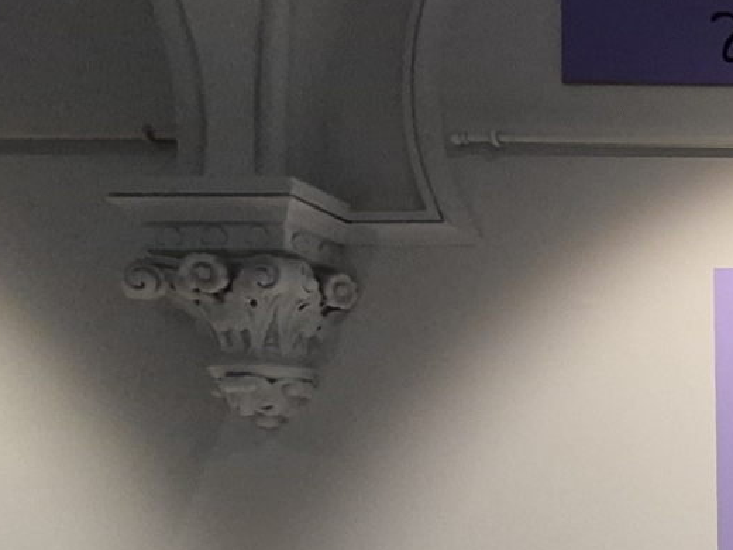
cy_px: 470
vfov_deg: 43.7
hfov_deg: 52.1
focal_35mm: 30
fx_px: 635
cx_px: 672
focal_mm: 1.7
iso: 320
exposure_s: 1/50
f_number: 2.2
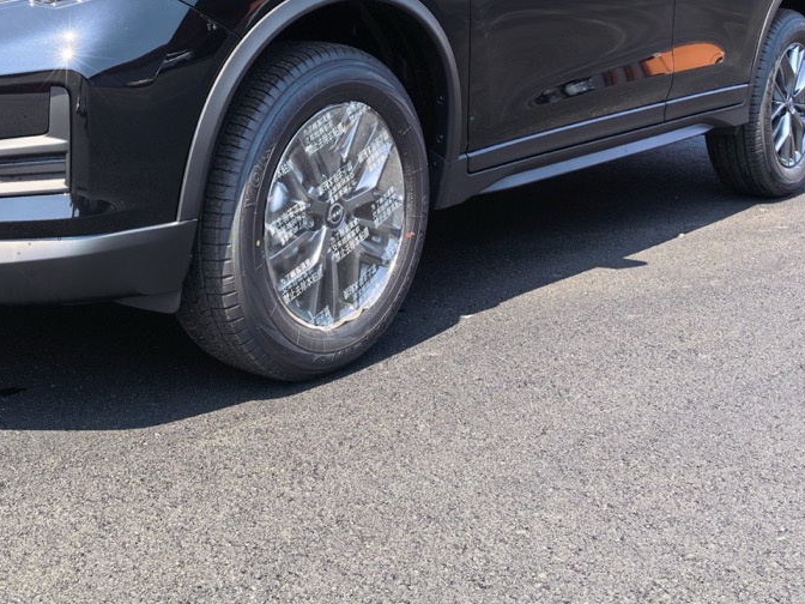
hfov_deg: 37.8
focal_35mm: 50
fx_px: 1163
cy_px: 16
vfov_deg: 27.6
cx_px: 268
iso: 50
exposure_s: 1/1938
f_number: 2
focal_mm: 5.75
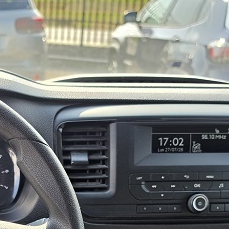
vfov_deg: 22.5
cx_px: 4
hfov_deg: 23.4
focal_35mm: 71
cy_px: 273
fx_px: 531
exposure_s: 1/201
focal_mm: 6.5
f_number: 1.4
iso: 10
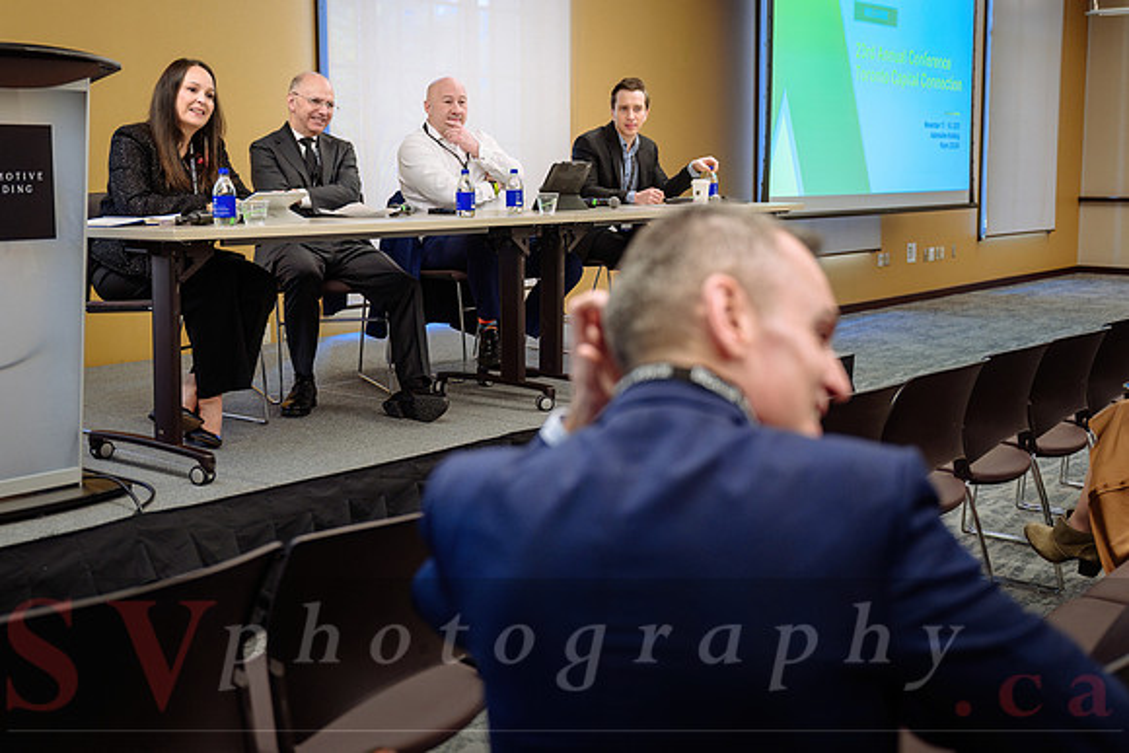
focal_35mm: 43
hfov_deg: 45.1
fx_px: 1361
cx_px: 565
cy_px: 343
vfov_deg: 30.9
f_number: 2.8
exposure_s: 1/80
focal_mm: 39
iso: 500
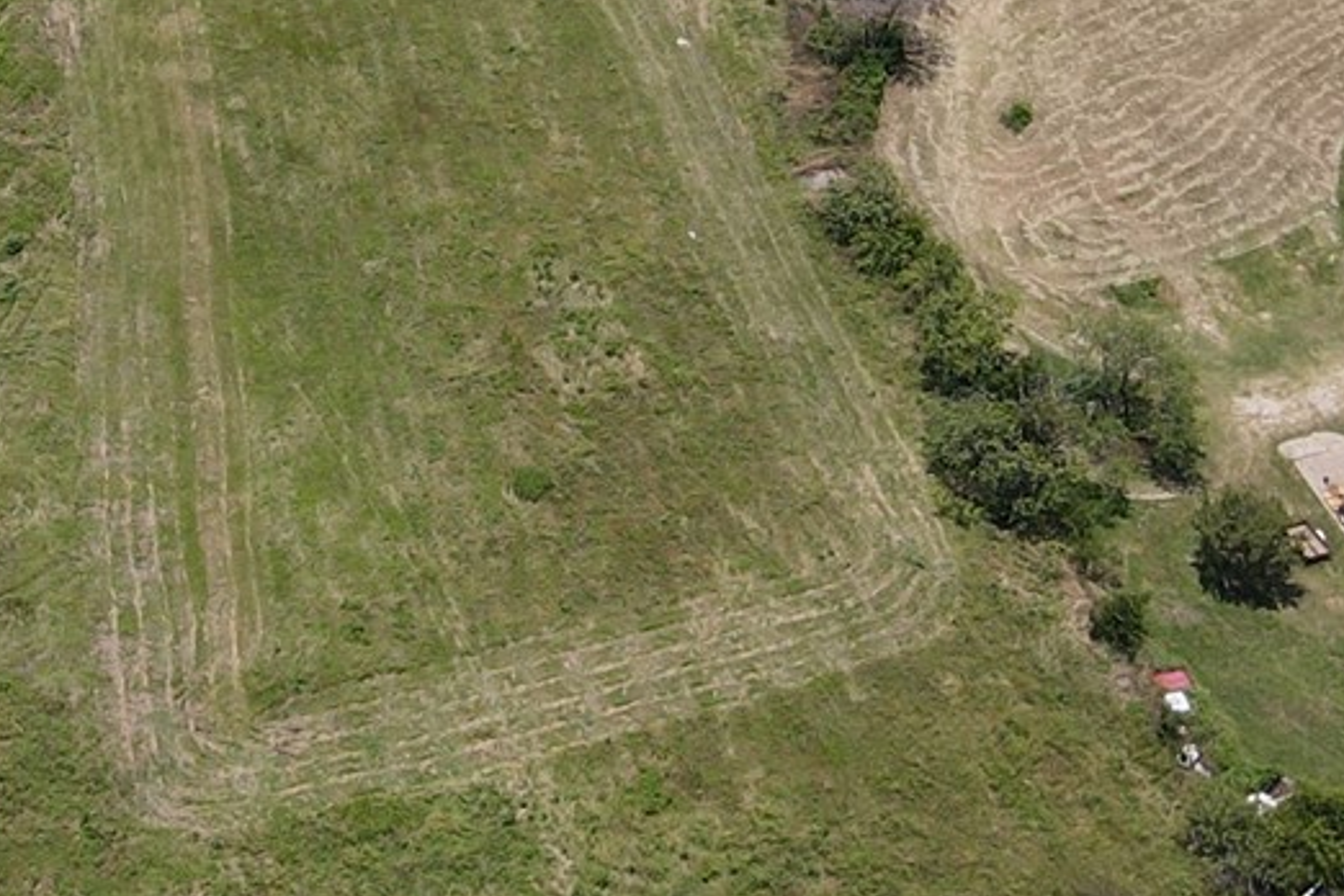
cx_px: 8
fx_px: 3658
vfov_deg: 13.4
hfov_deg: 20.2
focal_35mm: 98
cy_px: -317
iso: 100
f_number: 2.8
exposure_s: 1/725
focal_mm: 4.5
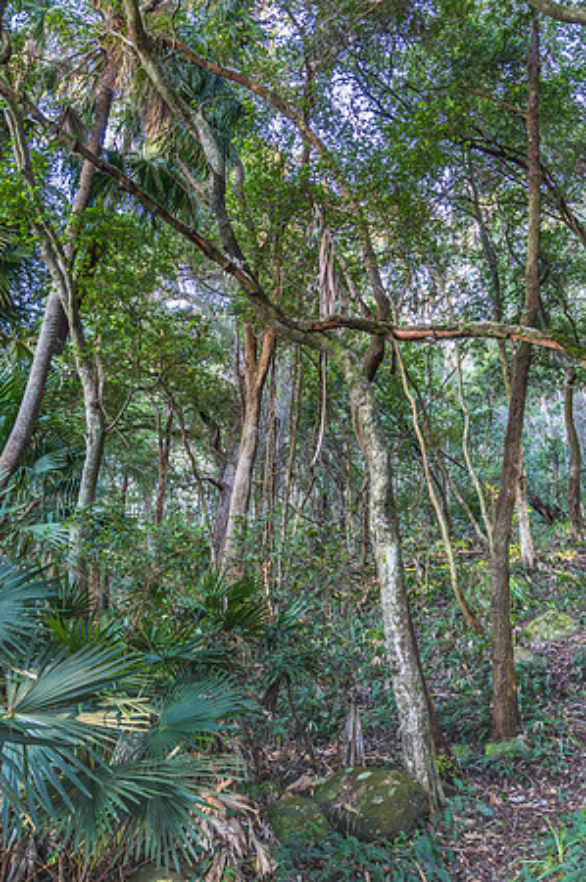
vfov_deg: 67.4
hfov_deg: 47.8
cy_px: 441
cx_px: 293
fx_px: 661
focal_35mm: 27
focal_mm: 18
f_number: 5
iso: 400
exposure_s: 1/25
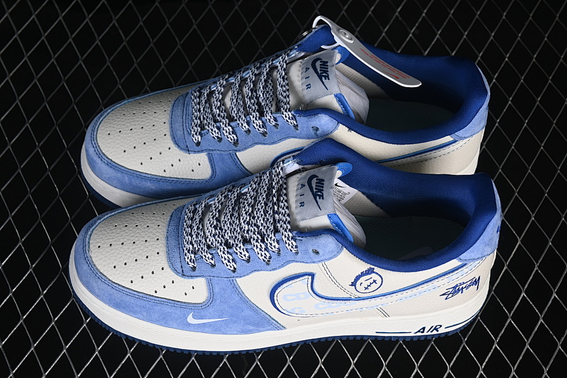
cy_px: 189
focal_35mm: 75
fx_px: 1181
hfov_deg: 27.0
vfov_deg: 18.2
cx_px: 284
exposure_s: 1/80
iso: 160
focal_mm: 50
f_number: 7.1
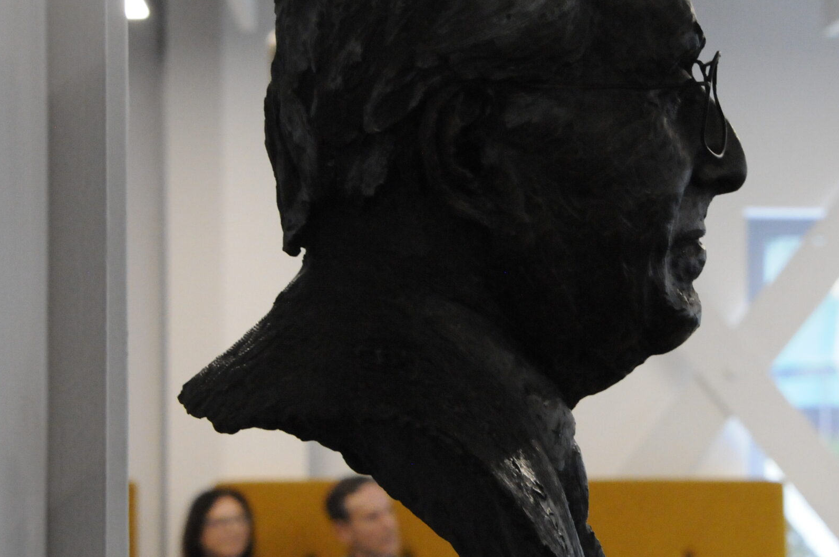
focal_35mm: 169
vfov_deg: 8.1
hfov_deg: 12.2
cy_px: 257
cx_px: 596
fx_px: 3933
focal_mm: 70
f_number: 8
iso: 3200
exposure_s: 1/80
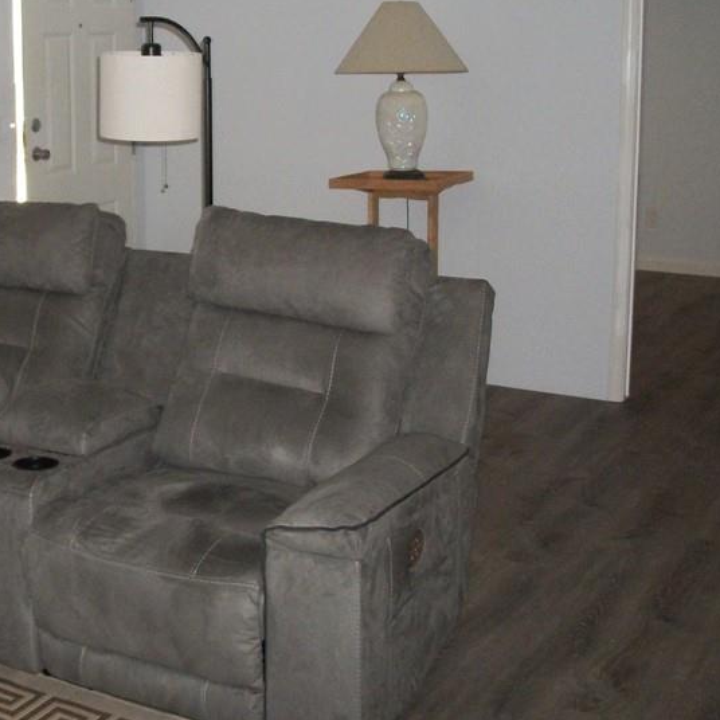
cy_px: 250
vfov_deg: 31.4
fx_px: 1271
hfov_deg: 31.0
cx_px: 168
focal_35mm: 54
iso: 250
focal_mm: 5.7
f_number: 2.9
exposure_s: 1/30
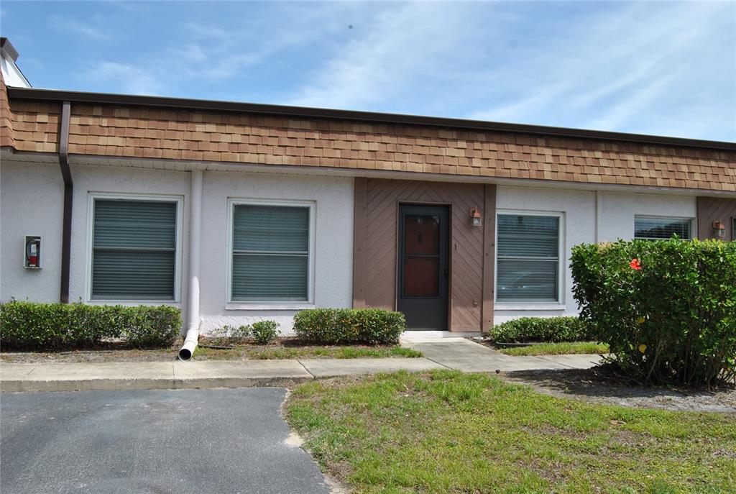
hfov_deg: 55.0
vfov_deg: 38.5
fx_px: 707
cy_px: 247
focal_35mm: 34
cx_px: 368
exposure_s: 1/250
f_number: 8
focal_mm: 23
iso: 100
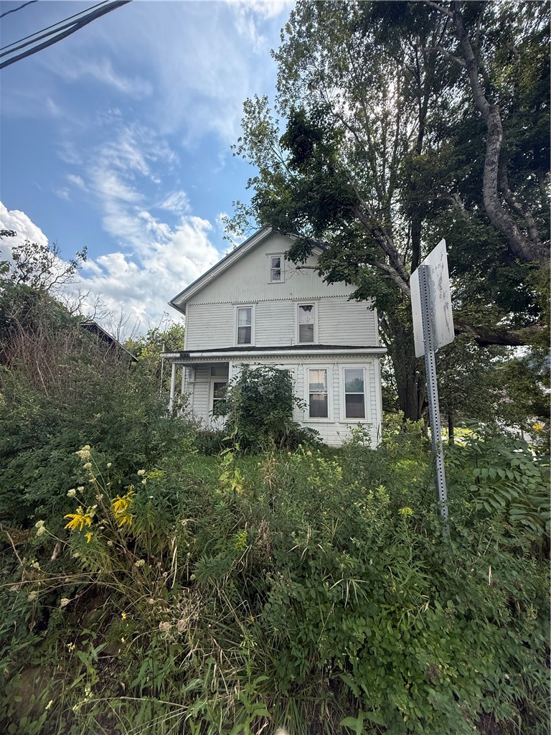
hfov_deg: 85.7
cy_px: 368
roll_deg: -0.8
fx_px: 297
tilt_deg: +9.4
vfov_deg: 102.1
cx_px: 276
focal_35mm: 14
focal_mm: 2.22
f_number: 2.2
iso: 64
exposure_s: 1/1464
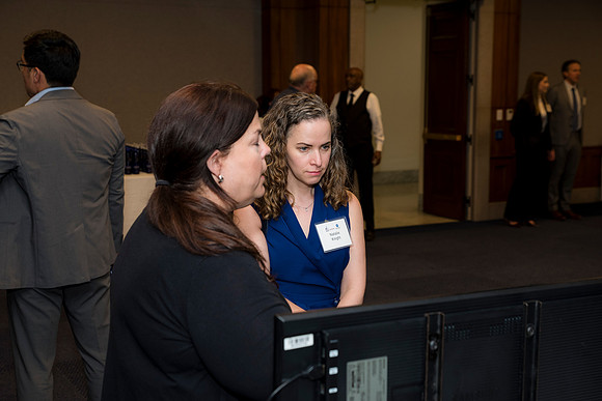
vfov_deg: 24.6
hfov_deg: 36.2
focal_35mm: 55
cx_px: 301
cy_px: 200
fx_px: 920
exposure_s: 1/125
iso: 800
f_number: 5
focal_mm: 55
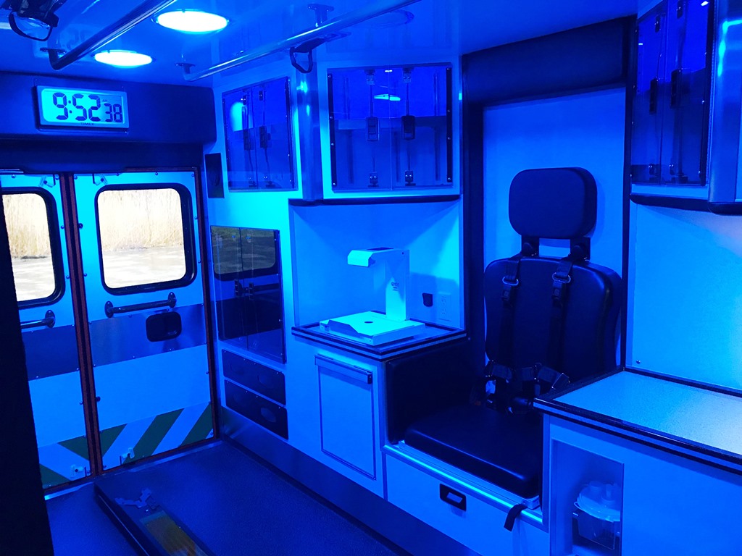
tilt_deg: -8.7
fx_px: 600
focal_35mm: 28
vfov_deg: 49.7
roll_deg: +2.0
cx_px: 371
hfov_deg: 63.4
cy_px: 278
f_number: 1.8
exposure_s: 1/15
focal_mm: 3.99
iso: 80
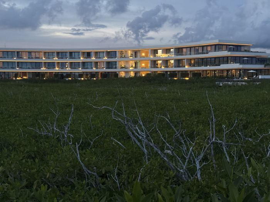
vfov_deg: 30.3
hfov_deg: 39.7
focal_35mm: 48
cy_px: 101
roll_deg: +0.5
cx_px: 135
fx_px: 374
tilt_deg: -3.5
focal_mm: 6.76
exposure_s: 1/24
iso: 800
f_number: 1.78
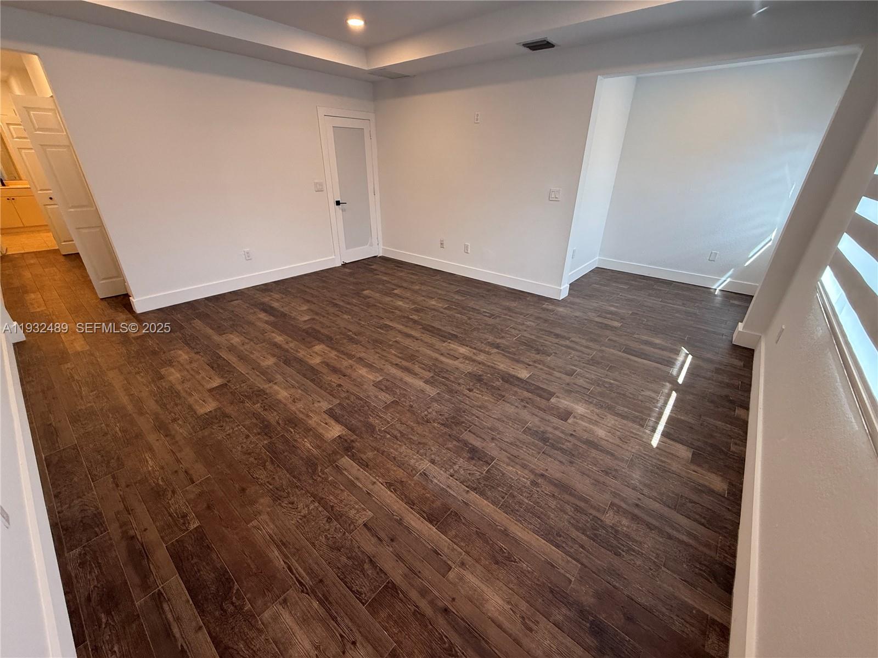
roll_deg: -1.0
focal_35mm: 14
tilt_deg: -25.2
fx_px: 355
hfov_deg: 102.1
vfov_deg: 85.7
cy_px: 329
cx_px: 439
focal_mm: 2.22
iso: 250
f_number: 2.2
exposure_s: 1/120
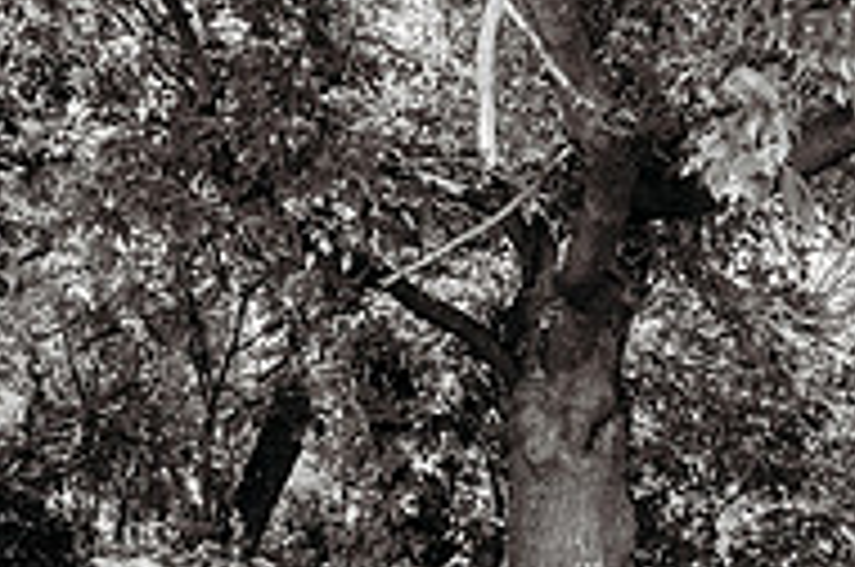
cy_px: 760
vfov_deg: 14.9
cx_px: 796
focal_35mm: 87
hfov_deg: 22.7
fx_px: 2063
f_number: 4.5
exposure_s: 1/200
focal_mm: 28.5
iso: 160
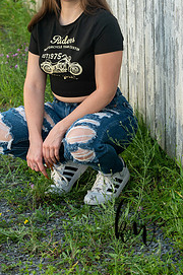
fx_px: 1170
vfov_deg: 13.4
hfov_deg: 8.9
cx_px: 78
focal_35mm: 153
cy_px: 60
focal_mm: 92
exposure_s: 1/250
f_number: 7.1
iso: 400
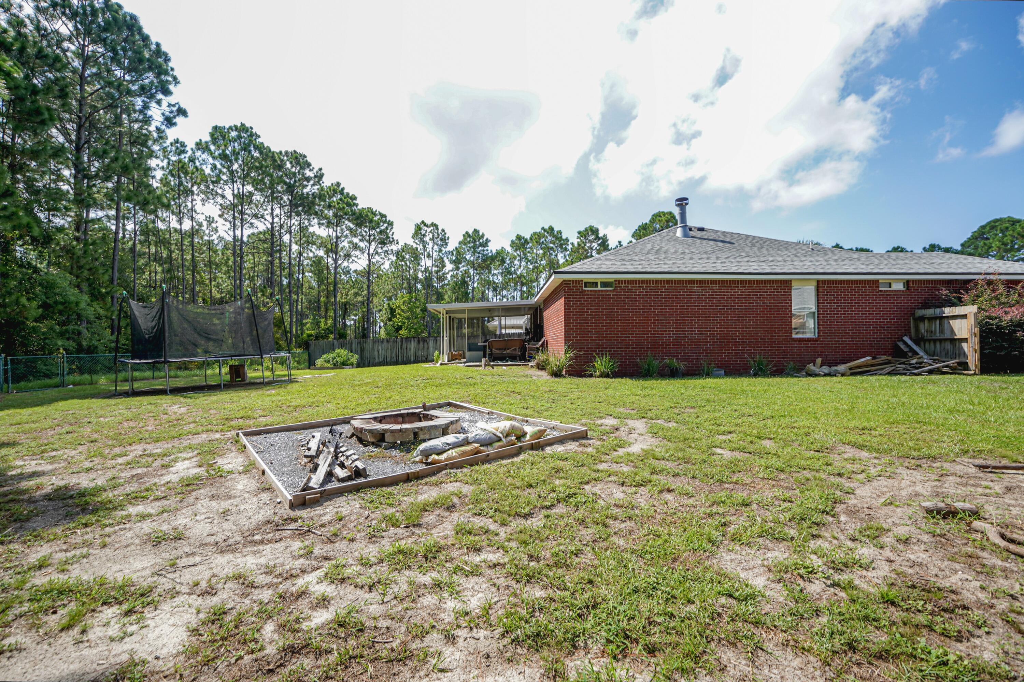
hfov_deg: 100.4
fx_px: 427
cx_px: 512
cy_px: 341
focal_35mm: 15
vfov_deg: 77.3
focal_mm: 10
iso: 100
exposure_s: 1/320
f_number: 4
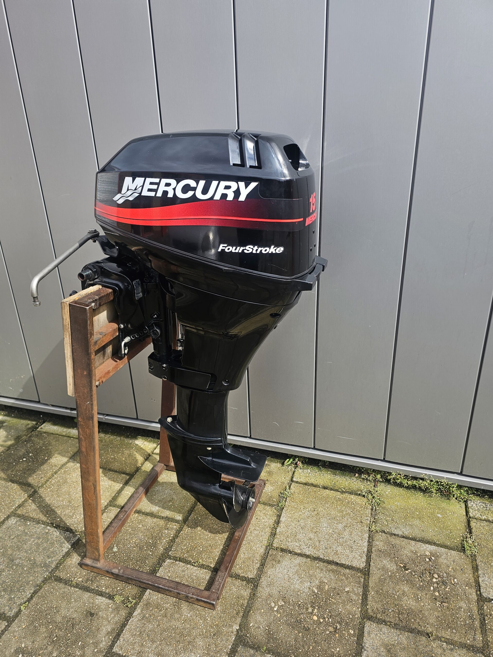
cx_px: 246
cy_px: 328
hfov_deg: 58.9
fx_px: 437
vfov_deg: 73.9
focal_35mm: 23
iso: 20
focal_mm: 6.3
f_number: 1.7
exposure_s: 1/719
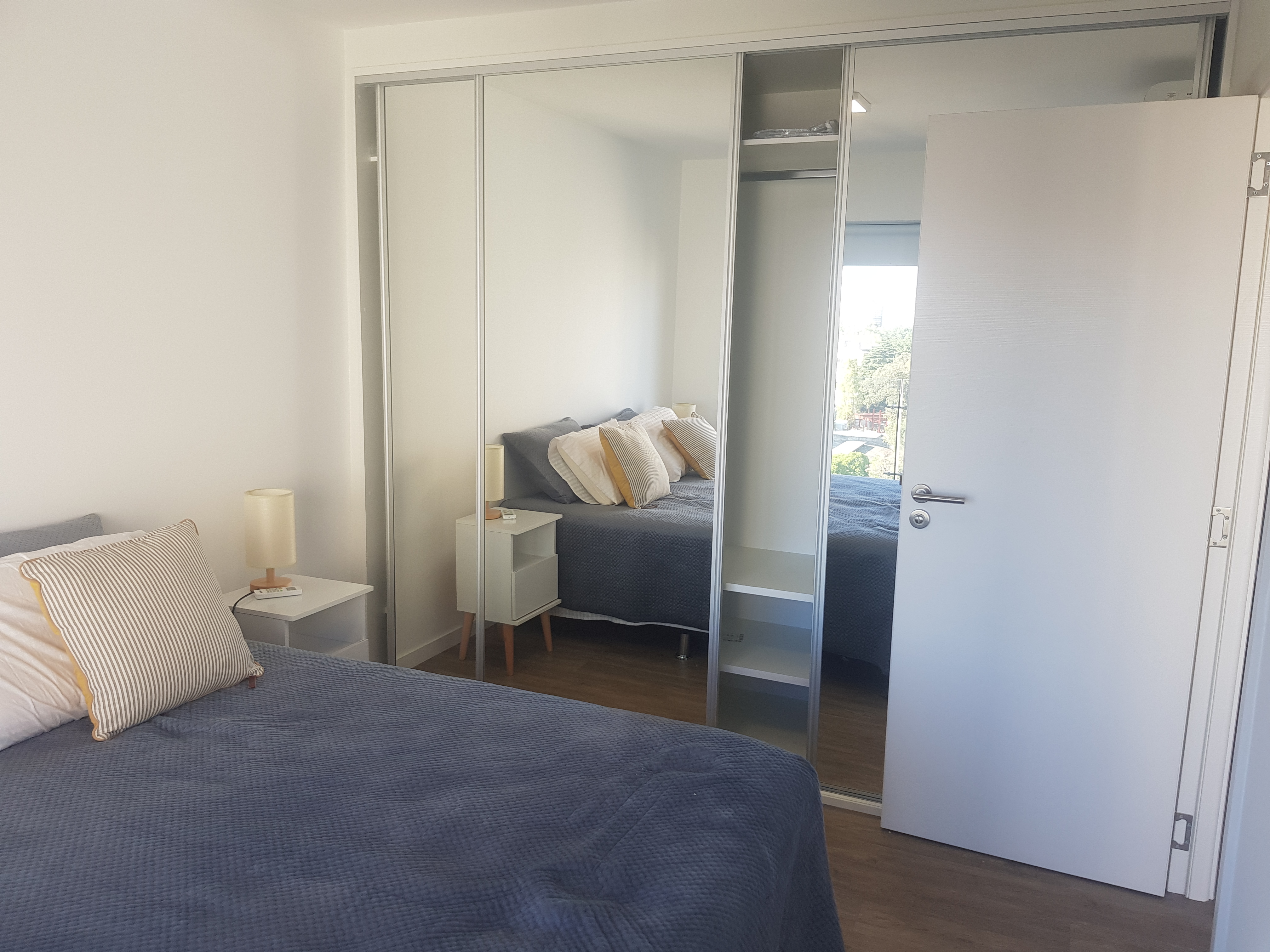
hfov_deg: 67.3
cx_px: 635
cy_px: 476
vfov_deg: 53.1
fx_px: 954
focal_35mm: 26
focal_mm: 4.2
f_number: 1.7
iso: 40
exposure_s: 1/123
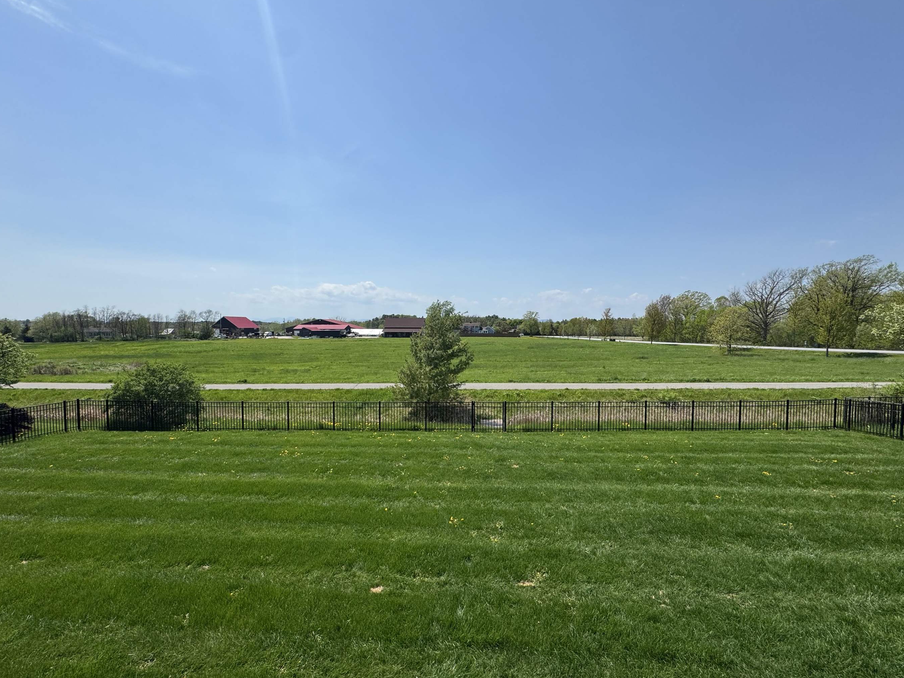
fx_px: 418
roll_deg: -0.4
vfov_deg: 78.1
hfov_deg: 94.5
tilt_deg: -3.1
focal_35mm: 16
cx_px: 454
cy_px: 346
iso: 50
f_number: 2.2
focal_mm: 2.22
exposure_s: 1/2874
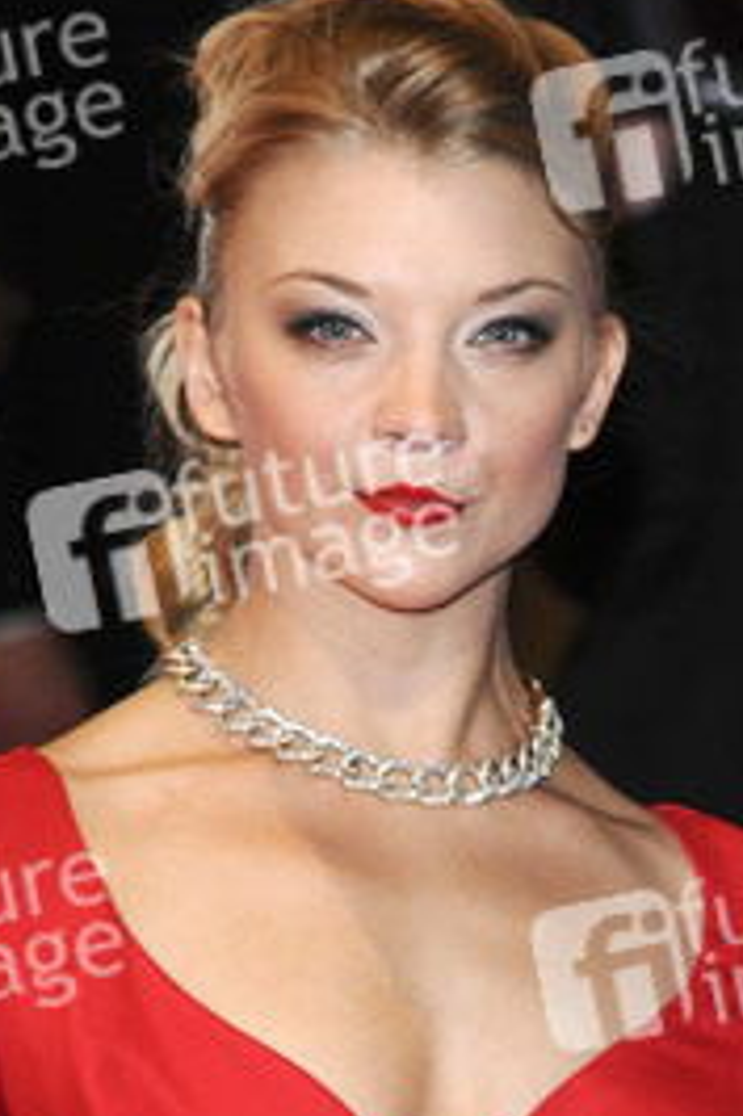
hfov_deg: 5.1
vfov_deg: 7.6
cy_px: 743
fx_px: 8400
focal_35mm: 271
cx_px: 367
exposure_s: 1/160
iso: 640
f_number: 5
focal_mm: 120
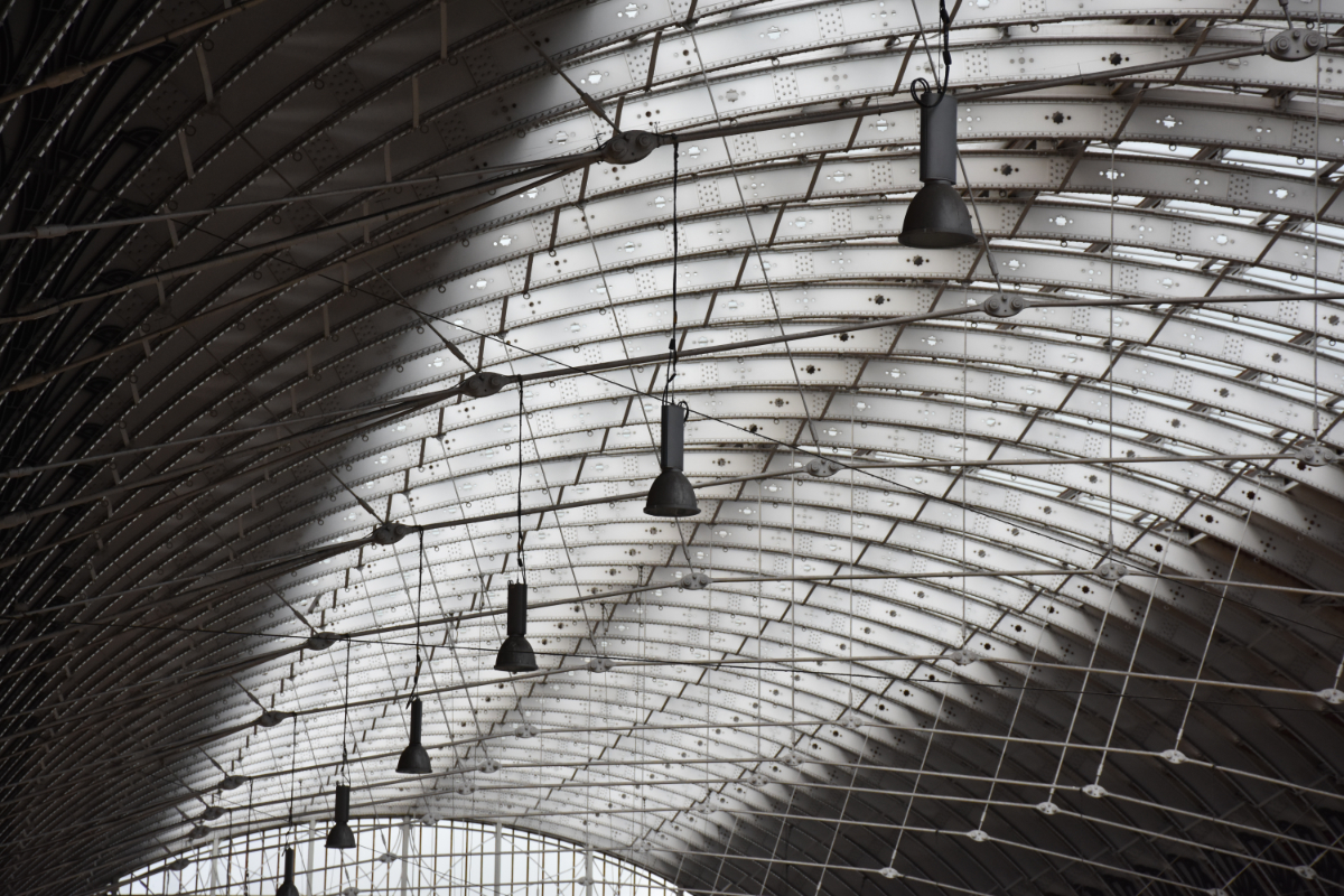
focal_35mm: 120
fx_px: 4480
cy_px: 448
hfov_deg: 17.1
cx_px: 672
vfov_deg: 11.4
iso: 800
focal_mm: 80
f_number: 7.1
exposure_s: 1/800
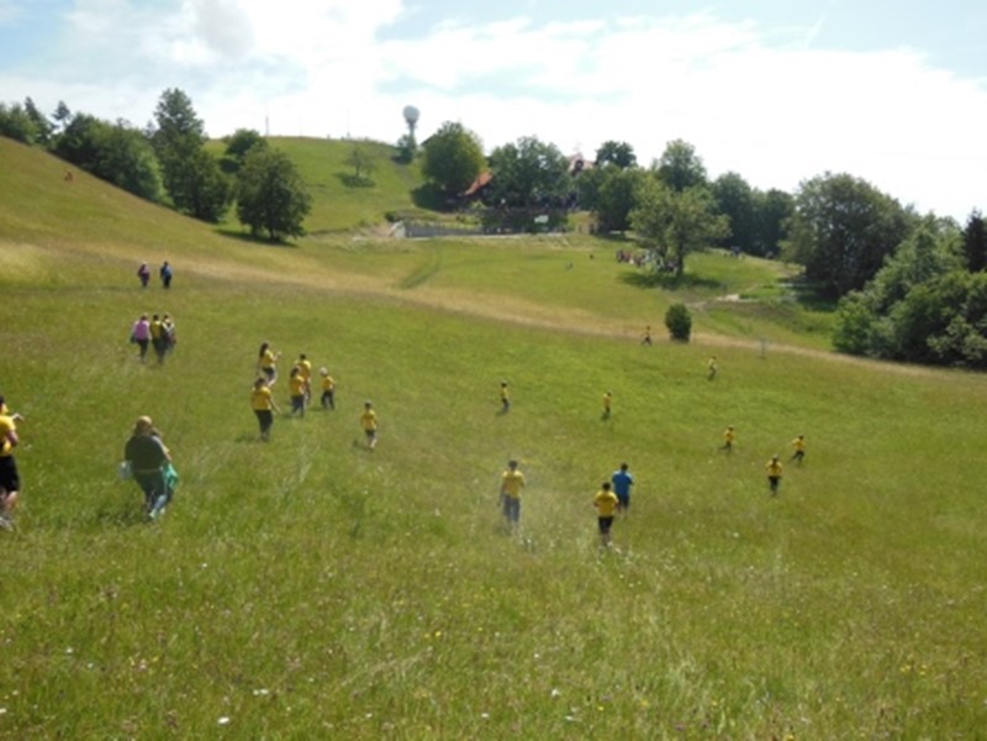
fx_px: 827
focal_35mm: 29
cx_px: 494
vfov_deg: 48.2
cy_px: 370
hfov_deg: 61.7
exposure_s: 1/800
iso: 125
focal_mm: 5.2
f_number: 3.7
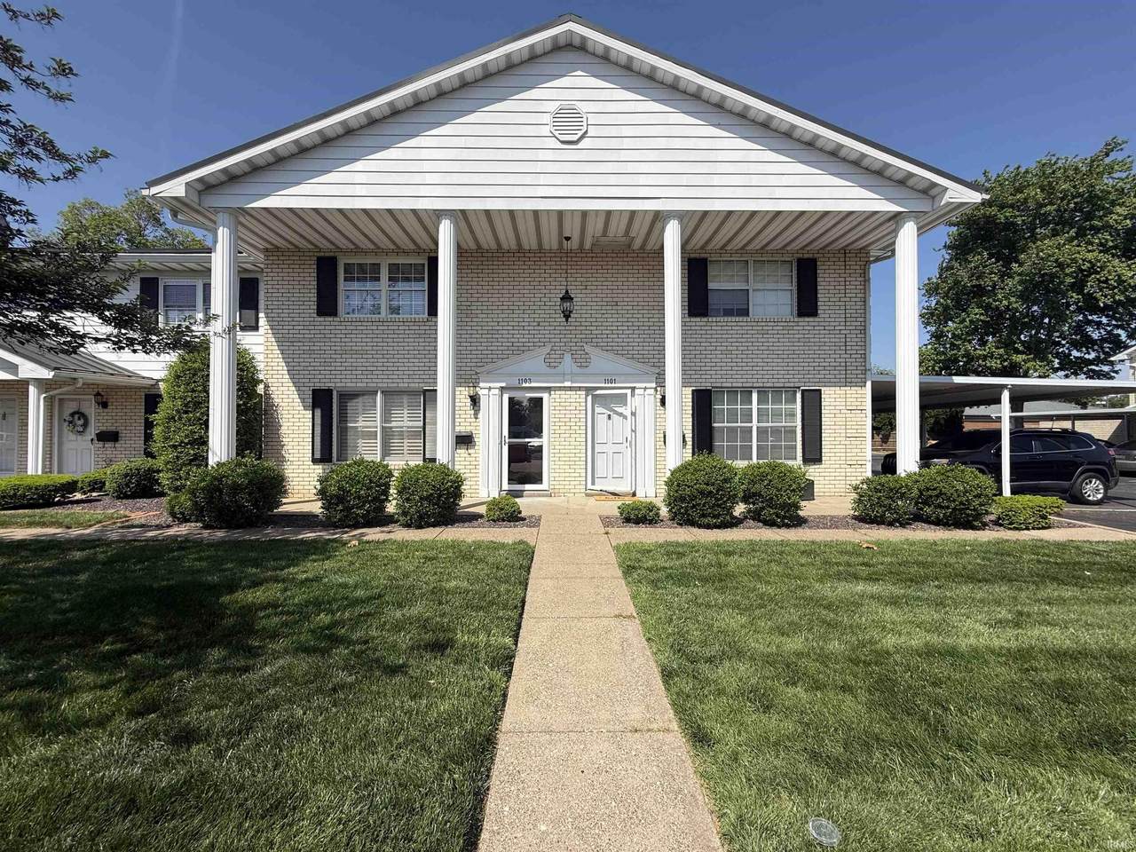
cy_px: 426
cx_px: 568
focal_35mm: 14
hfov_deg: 102.1
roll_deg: +0.6
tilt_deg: +0.5
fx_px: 459
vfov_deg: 85.7
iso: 20
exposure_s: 1/1189
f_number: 2.2
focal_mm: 2.22
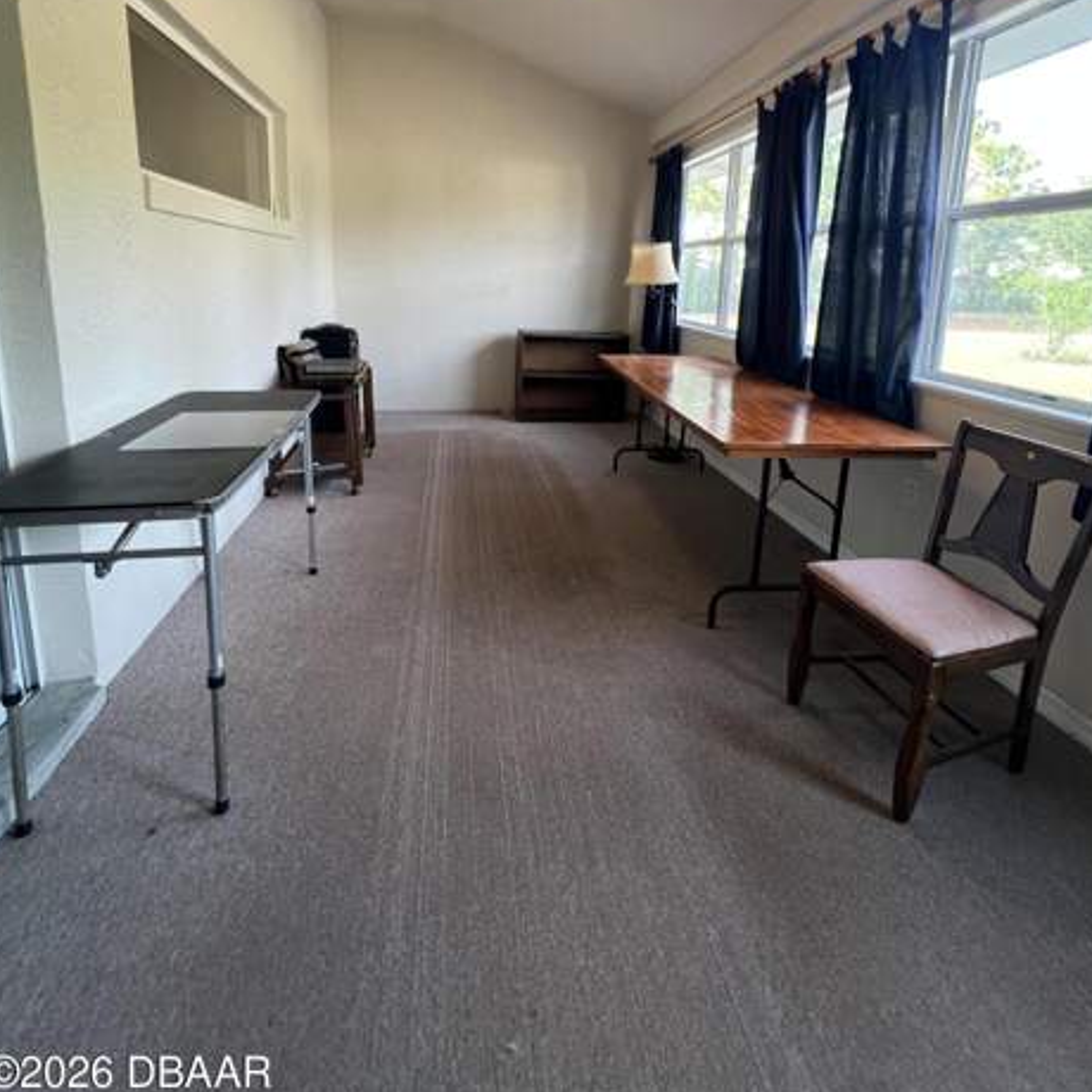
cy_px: 382
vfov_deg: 85.0
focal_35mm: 16
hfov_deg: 87.4
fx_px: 571
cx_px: 553
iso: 200
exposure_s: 1/120
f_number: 1.8
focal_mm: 1.57
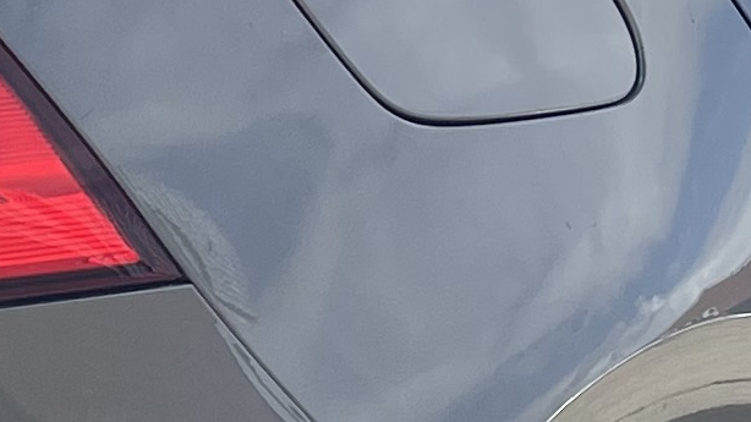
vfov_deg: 6.7
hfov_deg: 11.9
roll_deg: -0.8
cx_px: -53
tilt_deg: -14.7
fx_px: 3564
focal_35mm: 179
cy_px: 531
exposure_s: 1/1456
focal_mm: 5.1
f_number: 1.6
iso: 32
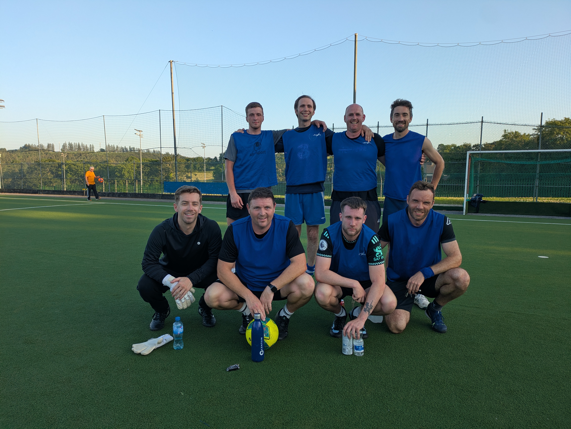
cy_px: 214
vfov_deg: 54.9
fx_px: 413
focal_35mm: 25
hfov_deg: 69.4
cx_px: 286
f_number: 1.89
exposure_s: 1/494
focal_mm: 5.43
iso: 42
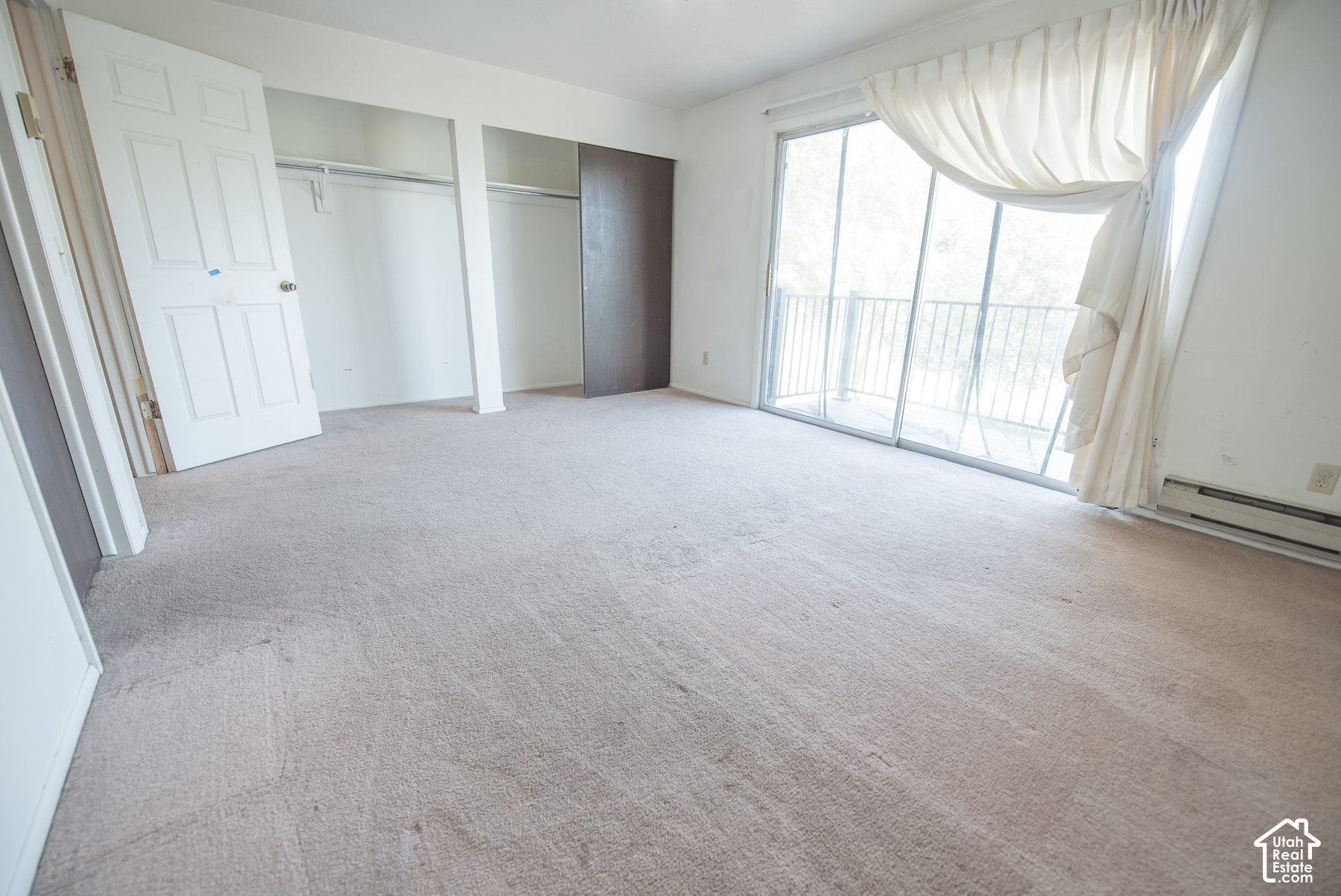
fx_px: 522
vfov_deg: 81.3
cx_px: 670
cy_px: 448
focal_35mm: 14
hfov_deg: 104.2
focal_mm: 14
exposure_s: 1/125
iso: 1000
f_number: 3.5
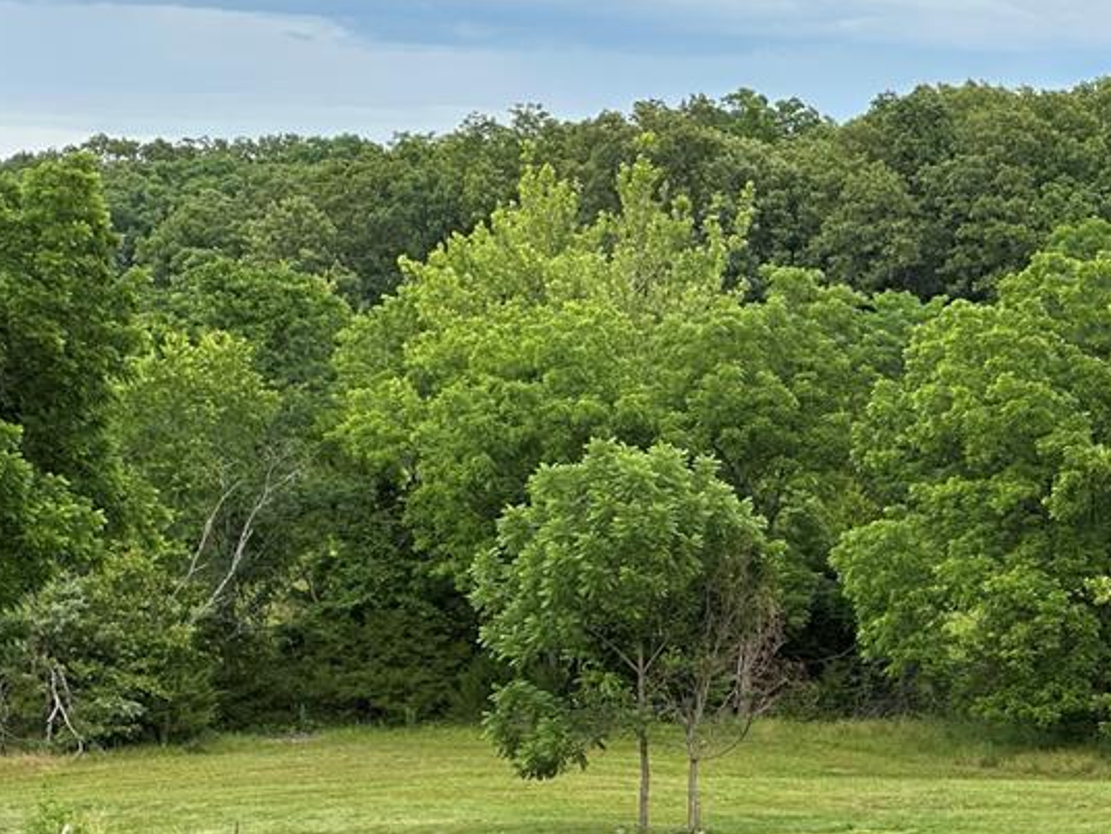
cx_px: 752
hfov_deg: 13.4
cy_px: 425
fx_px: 4718
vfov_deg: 10.1
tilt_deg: +0.6
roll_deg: -0.3
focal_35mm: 147
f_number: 2.8
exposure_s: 1/335
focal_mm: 9
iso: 32
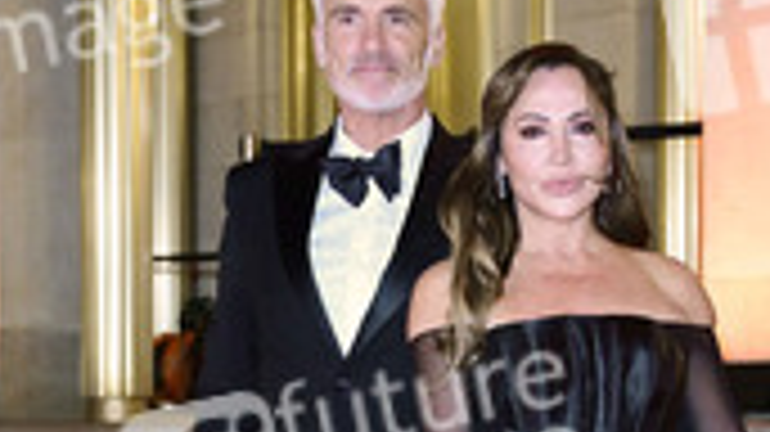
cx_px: 482
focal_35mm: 108
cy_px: 684
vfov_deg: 10.7
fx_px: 2204
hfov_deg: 19.8
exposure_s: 1/160
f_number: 3.5
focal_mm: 44
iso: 5000
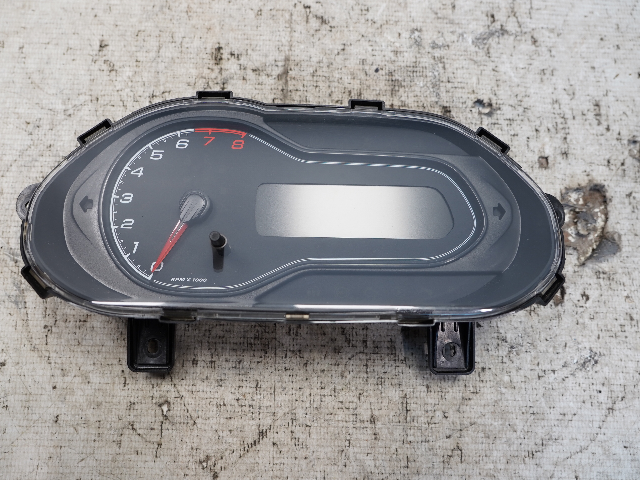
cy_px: 237
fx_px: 499
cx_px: 287
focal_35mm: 27
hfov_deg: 65.2
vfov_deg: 51.4
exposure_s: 1/60
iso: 250
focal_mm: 16
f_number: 4
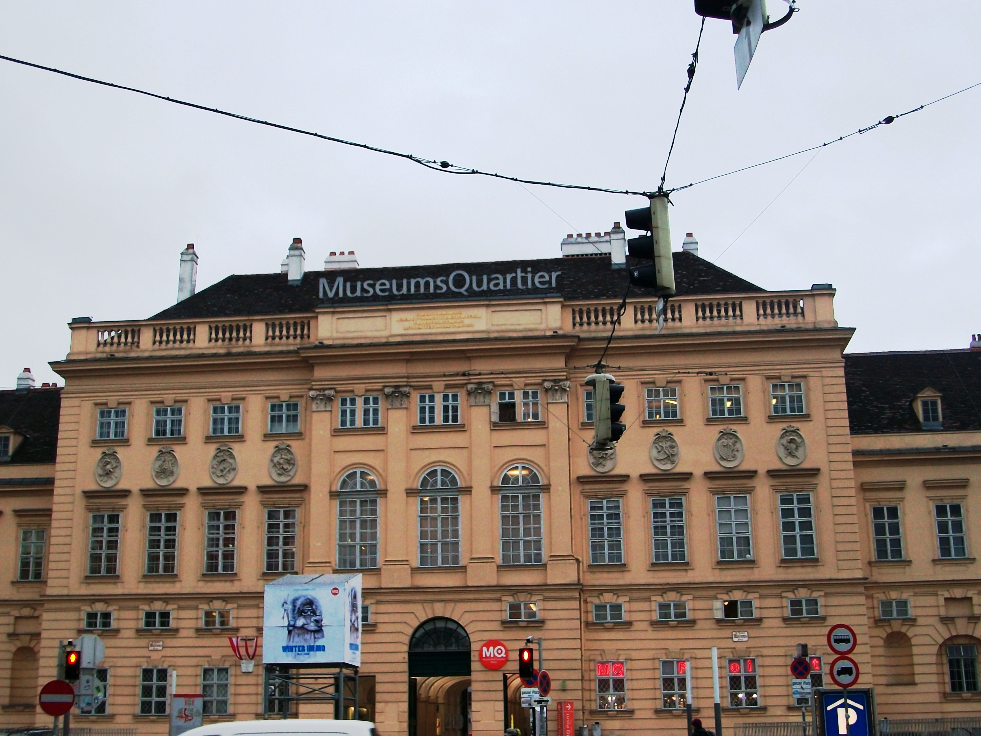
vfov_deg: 34.3
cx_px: 490
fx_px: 1190
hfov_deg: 44.8
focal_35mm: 42
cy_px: 368
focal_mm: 7.1
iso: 80
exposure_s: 1/125
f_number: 3.2
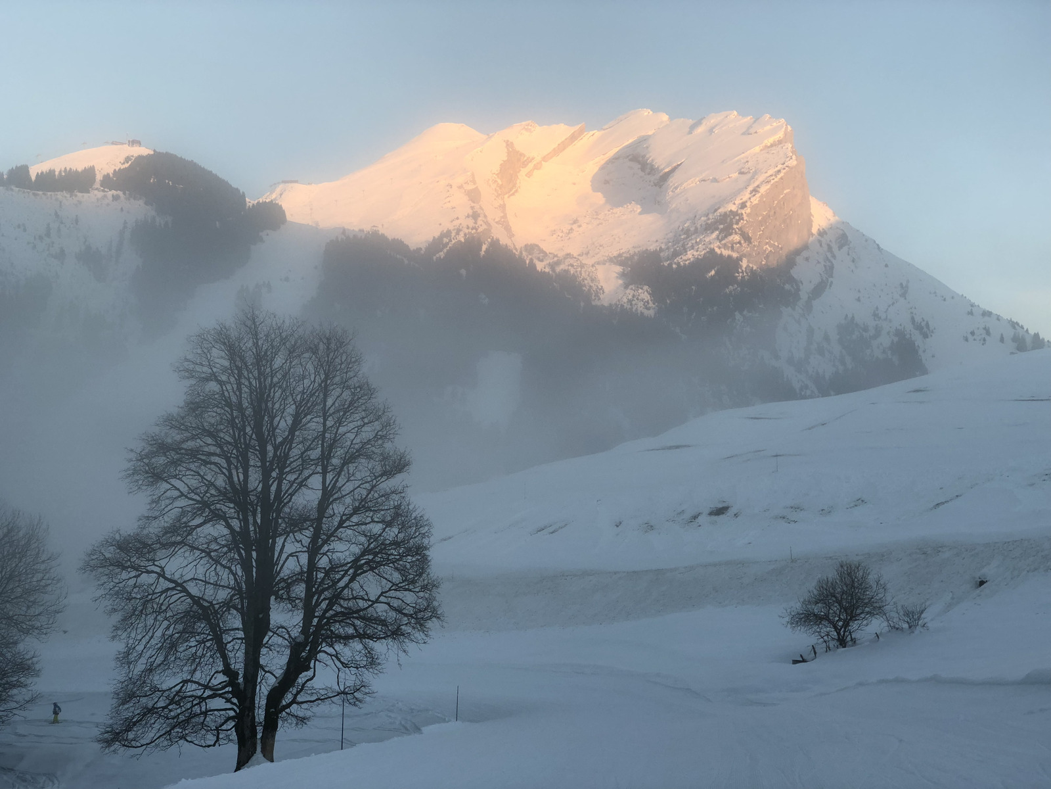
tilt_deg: +5.9
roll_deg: -1.9
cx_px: 526
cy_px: 394
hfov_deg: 36.8
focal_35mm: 52
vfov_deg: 28.0
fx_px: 1579
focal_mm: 6
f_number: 2.4
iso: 16
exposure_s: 1/50
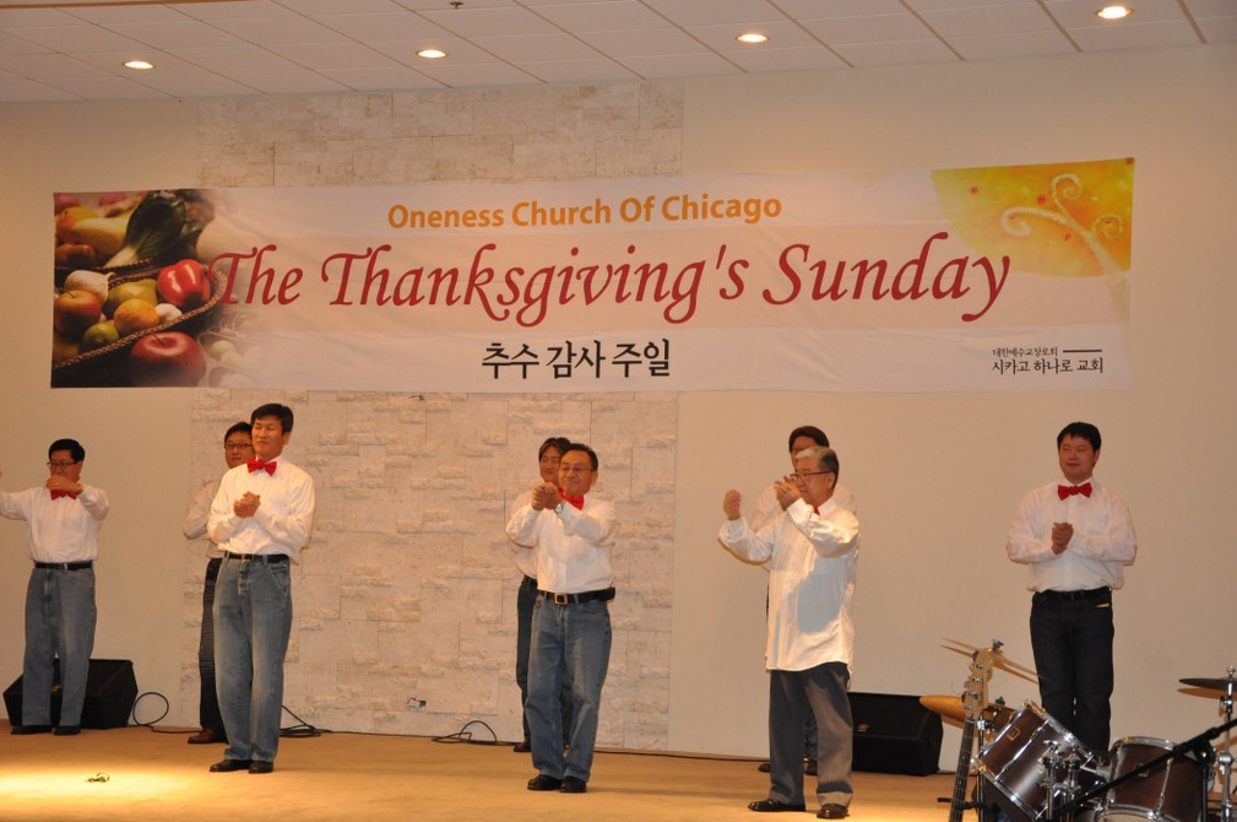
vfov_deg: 19.8
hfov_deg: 29.5
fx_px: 2351
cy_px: 416
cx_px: 613
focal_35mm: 69
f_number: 4.8
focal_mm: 45
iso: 1600
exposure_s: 1/60
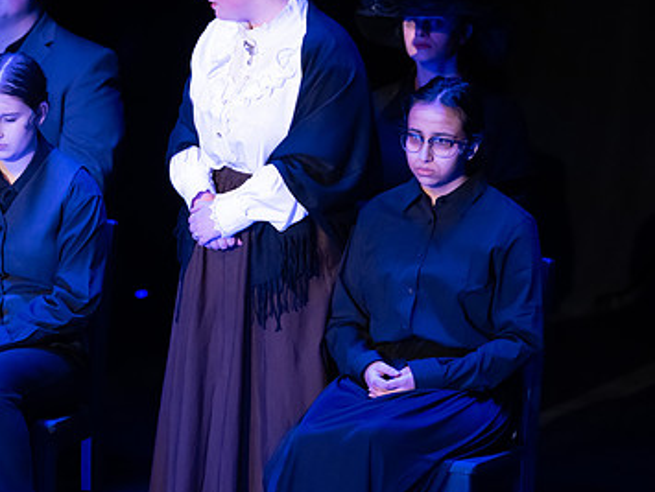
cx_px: 196
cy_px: 244
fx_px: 10285
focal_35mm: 543
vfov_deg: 2.7
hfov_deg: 3.6
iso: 5000
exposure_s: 1/200
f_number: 2.8
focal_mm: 300
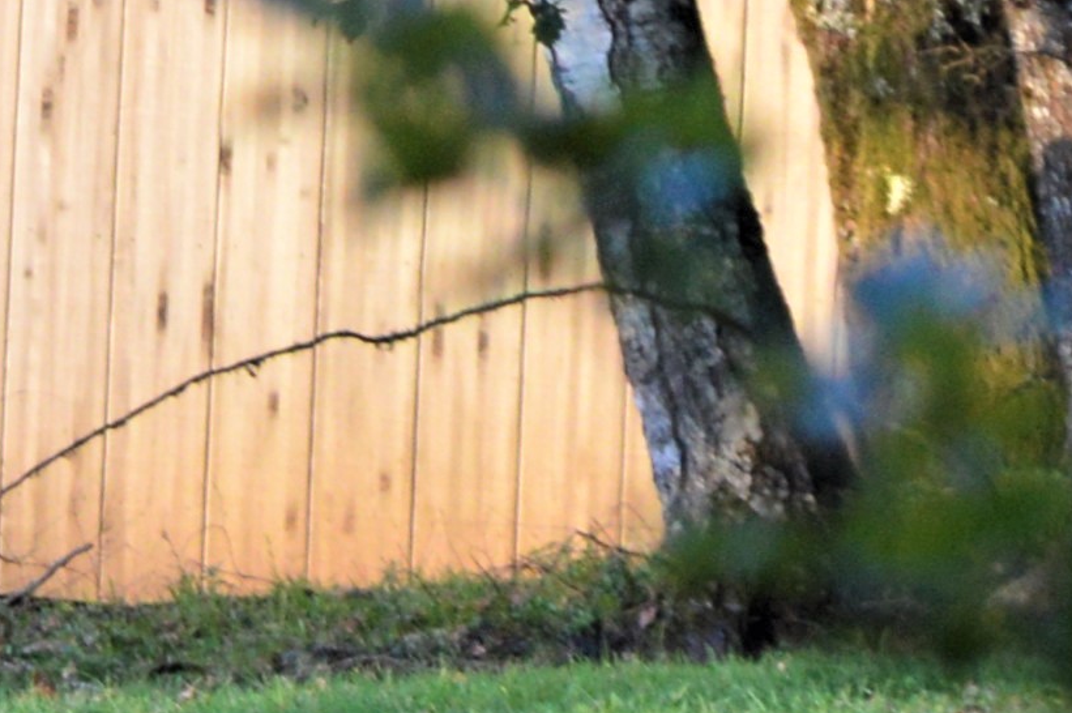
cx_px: -2619
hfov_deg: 1.2
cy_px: -858
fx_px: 50660
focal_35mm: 1703
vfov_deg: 0.8
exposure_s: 1/125
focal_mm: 155
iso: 500
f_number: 5
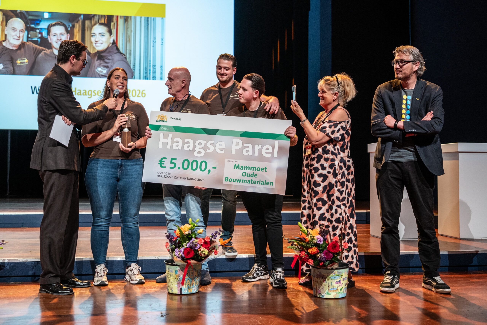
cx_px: 244
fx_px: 541
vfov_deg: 33.4
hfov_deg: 48.5
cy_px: 162
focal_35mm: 40
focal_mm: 40
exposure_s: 1/160
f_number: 2.8
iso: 2200
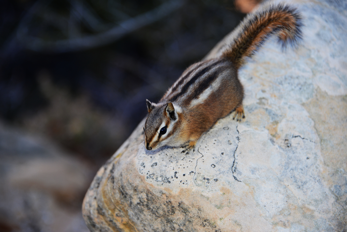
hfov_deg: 12.1
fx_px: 1639
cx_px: 174
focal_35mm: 170
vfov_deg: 8.1
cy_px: 116
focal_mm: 170
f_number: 5.6
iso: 250
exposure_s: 1/250
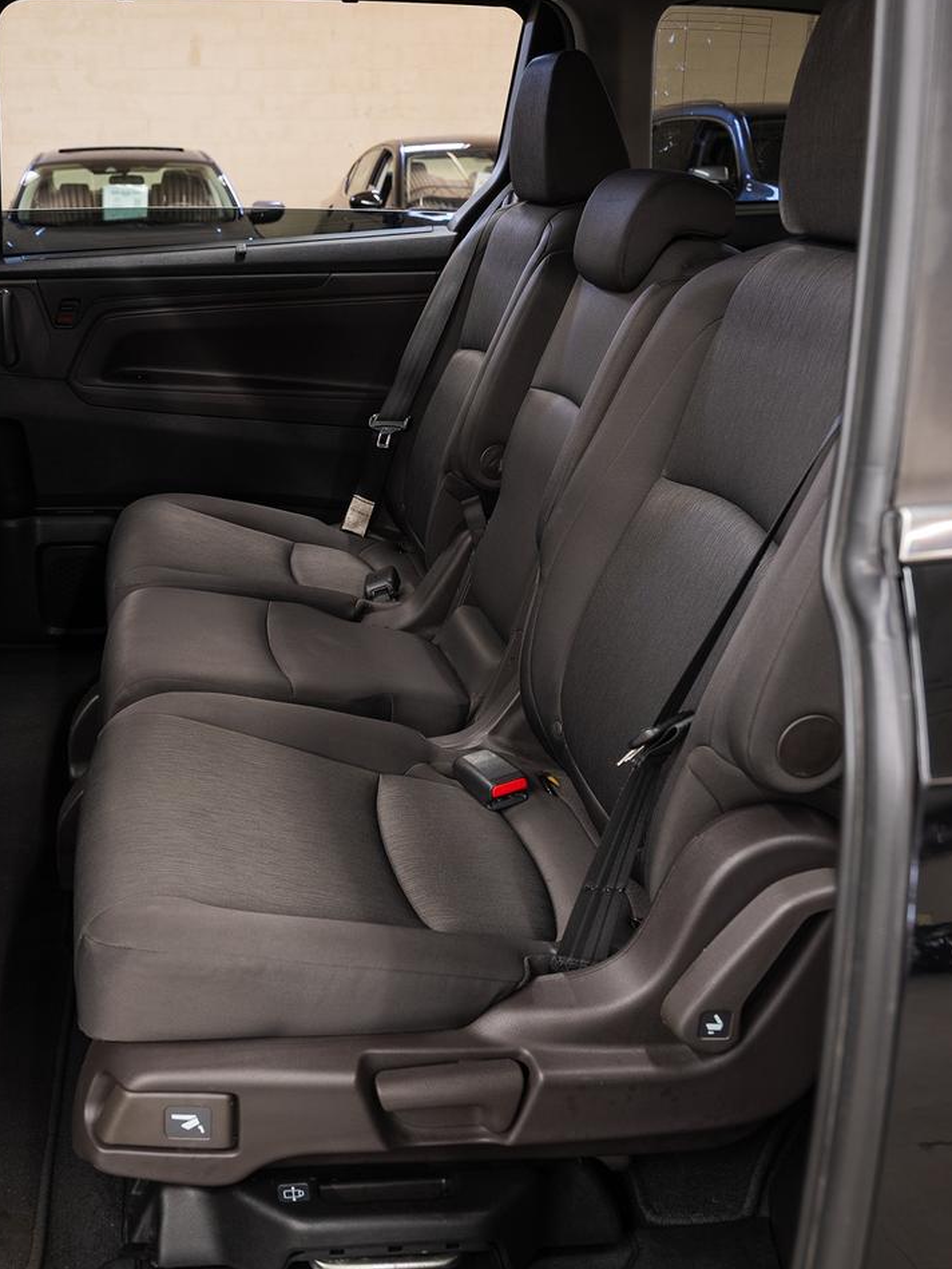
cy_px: 628
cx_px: 222
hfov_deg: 39.5
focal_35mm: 35
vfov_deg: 52.6
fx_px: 1283
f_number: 5.6
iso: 100
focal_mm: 24
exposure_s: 1/2.5
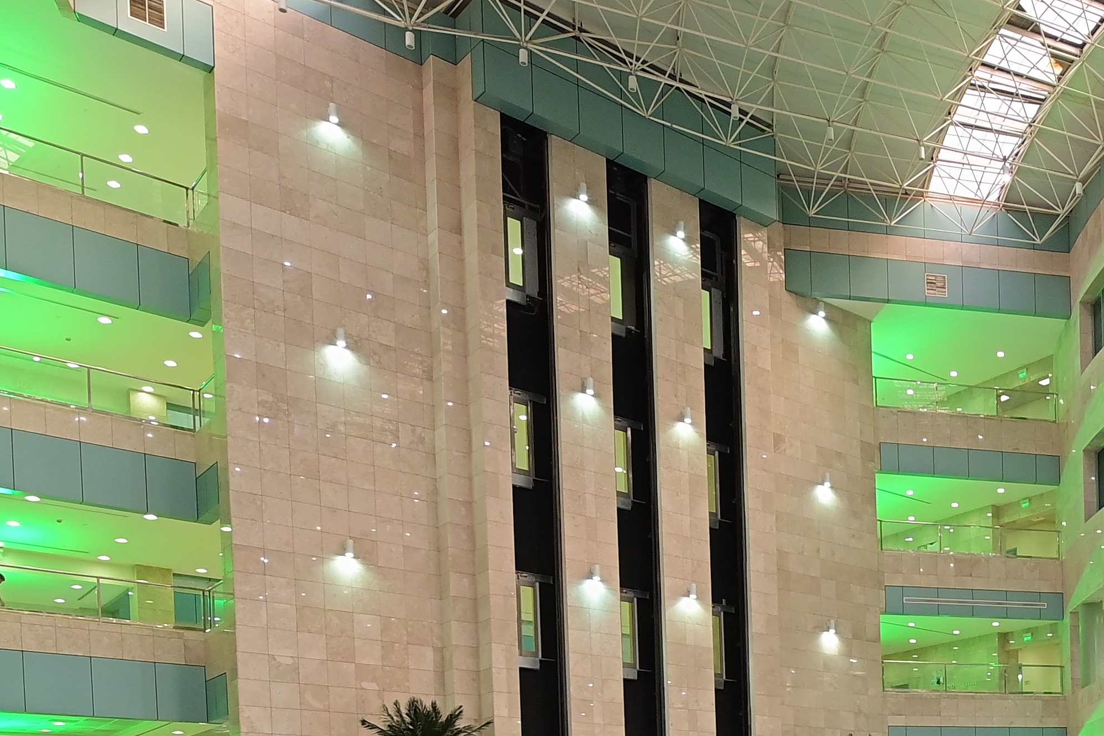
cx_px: 1088
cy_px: 926
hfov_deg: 43.1
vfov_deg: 28.7
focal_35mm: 39
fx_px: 1196
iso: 2000
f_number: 4.5
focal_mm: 14
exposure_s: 1/125
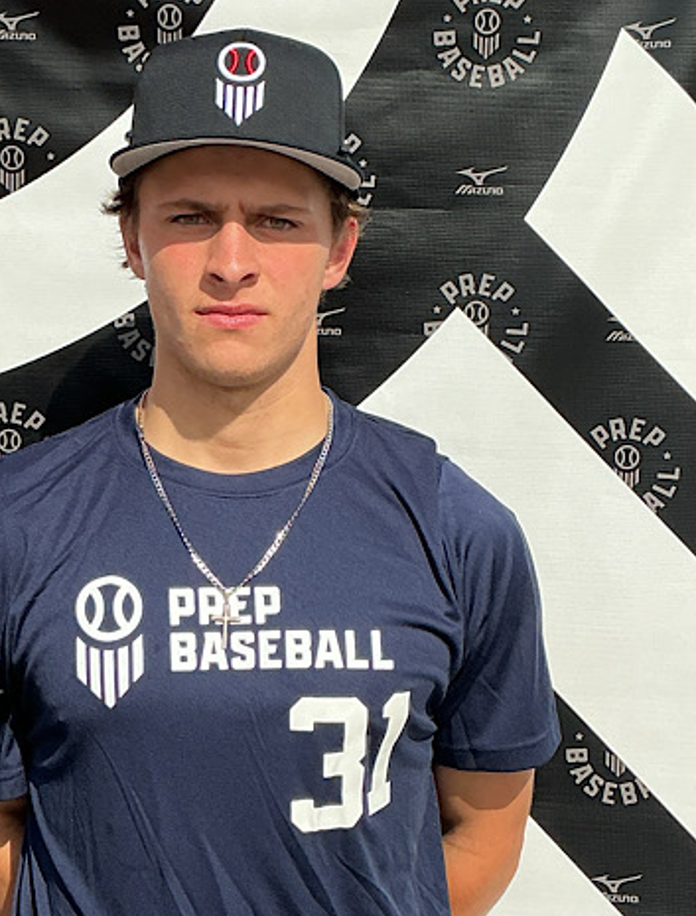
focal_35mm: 39
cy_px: 507
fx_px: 1037
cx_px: 234
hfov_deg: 36.7
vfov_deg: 47.6
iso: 25
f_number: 1.8
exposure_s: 1/3788
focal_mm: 3
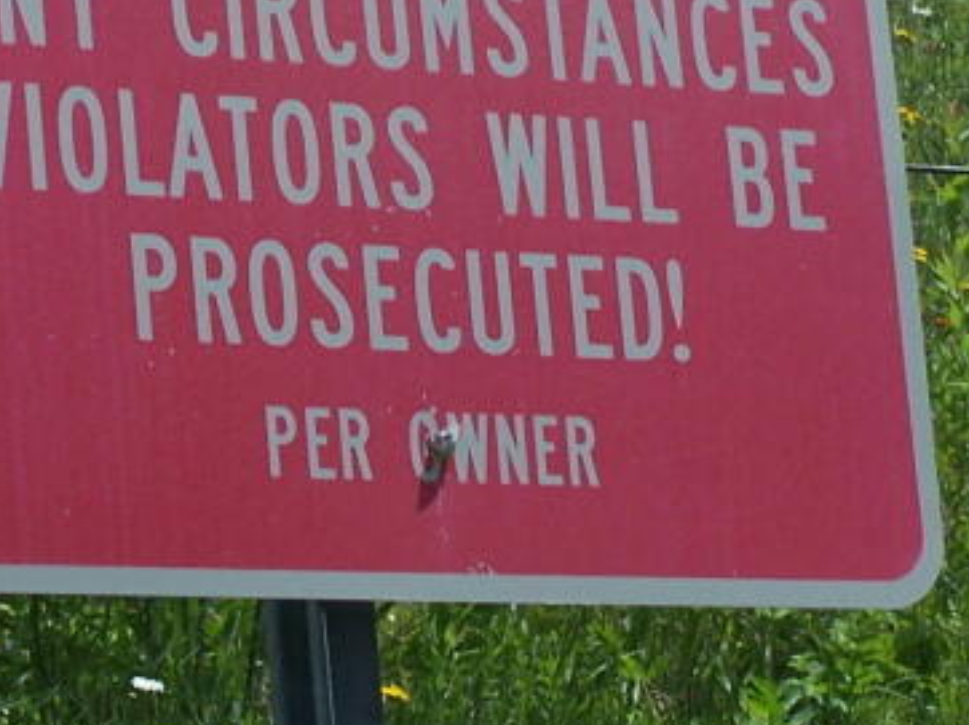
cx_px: 498
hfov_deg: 7.5
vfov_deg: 5.6
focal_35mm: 266
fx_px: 7441
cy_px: -8
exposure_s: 1/800
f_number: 4.5
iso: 80
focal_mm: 15.6
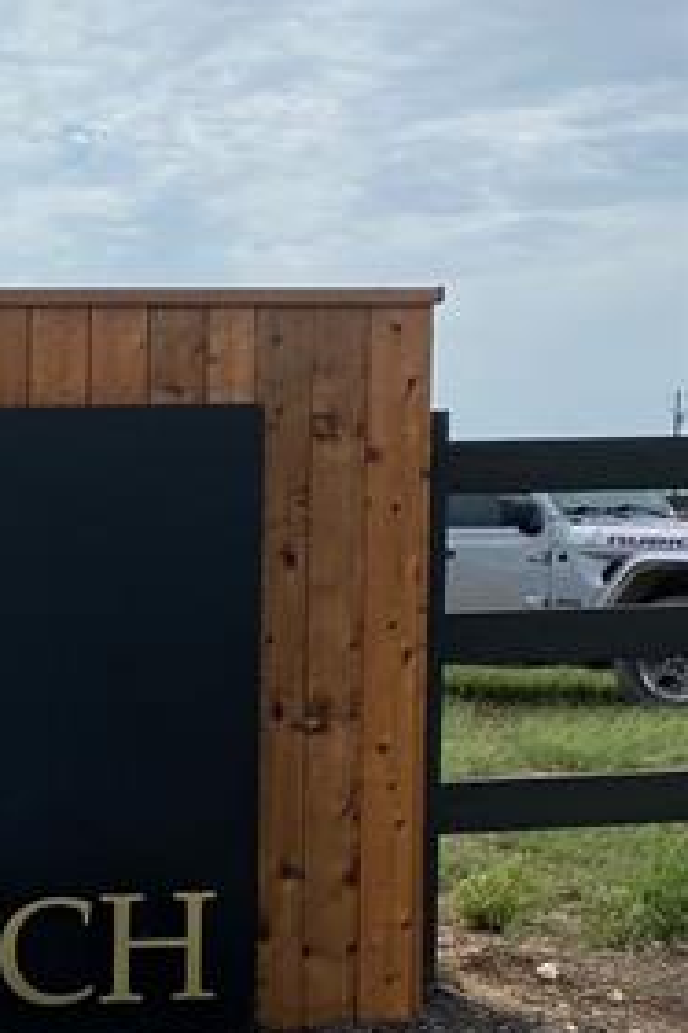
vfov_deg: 27.2
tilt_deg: -4.7
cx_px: -364
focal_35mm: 74
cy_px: 702
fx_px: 2124
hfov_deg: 16.6
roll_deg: +0.6
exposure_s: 1/5025
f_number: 1.8
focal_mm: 4.25
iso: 32
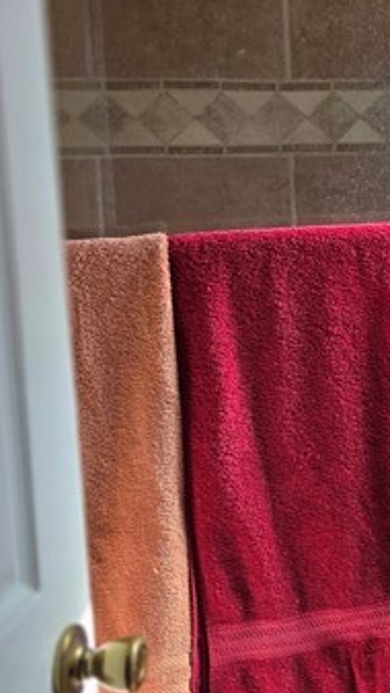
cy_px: 275
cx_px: 747
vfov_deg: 27.8
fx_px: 1398
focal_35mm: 76
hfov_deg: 13.8
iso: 25
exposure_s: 1/172
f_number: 1.8
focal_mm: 5.4
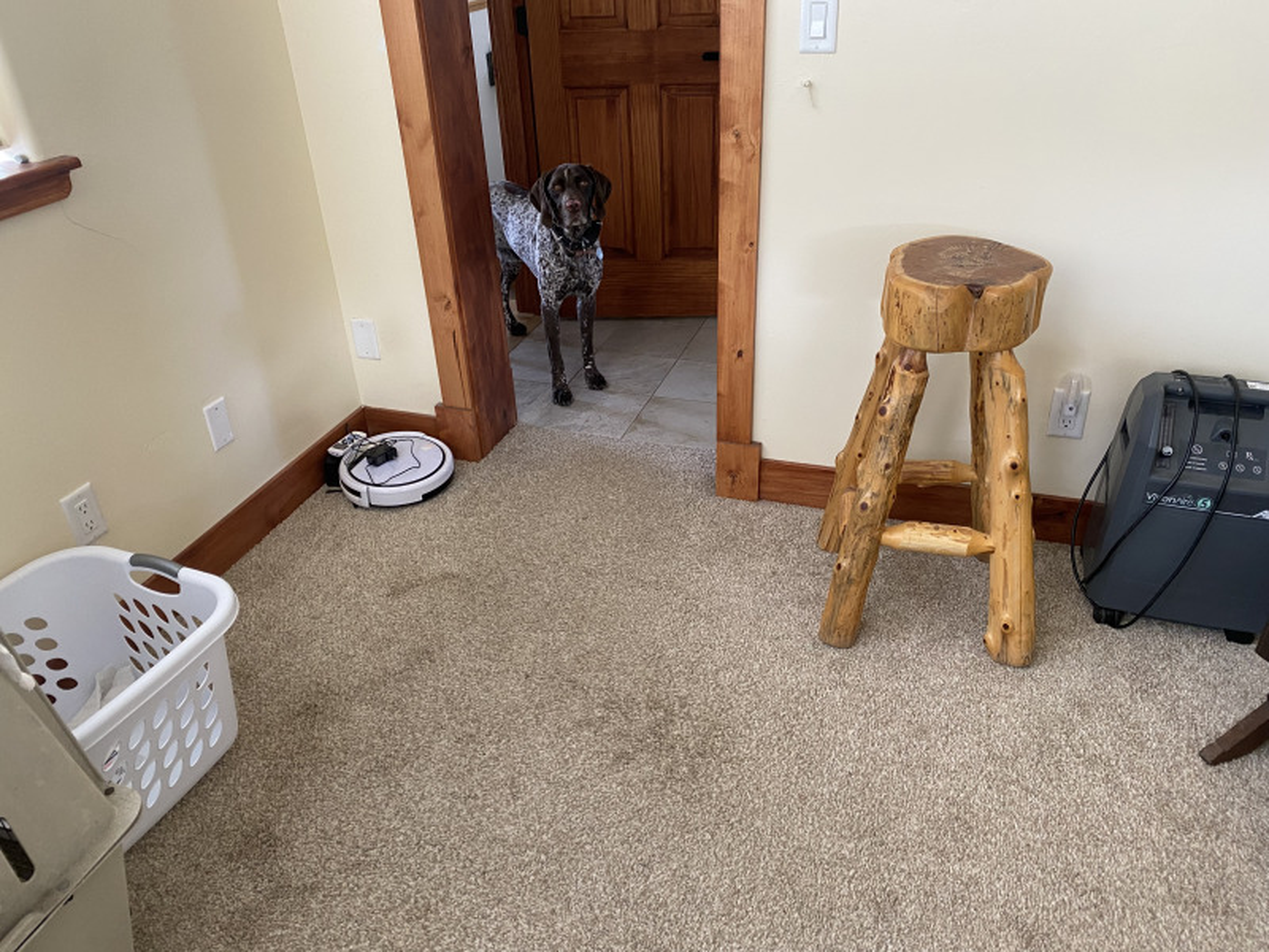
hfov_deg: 67.3
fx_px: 953
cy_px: 476
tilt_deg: -30.7
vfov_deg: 53.1
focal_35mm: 26
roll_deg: +2.9
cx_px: 634
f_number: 1.8
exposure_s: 1/60
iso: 125
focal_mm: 4.25
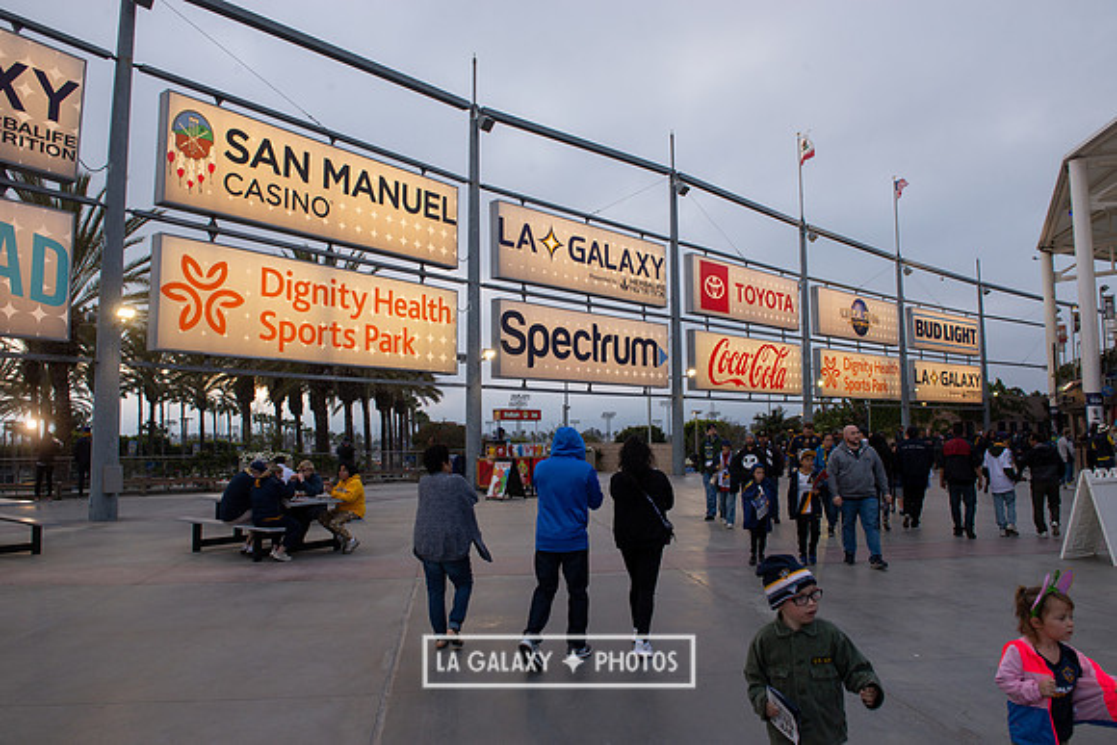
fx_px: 745
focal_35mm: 24
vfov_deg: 53.2
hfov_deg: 73.7
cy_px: 372
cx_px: 558
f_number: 9
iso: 400
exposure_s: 1/80
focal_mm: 24
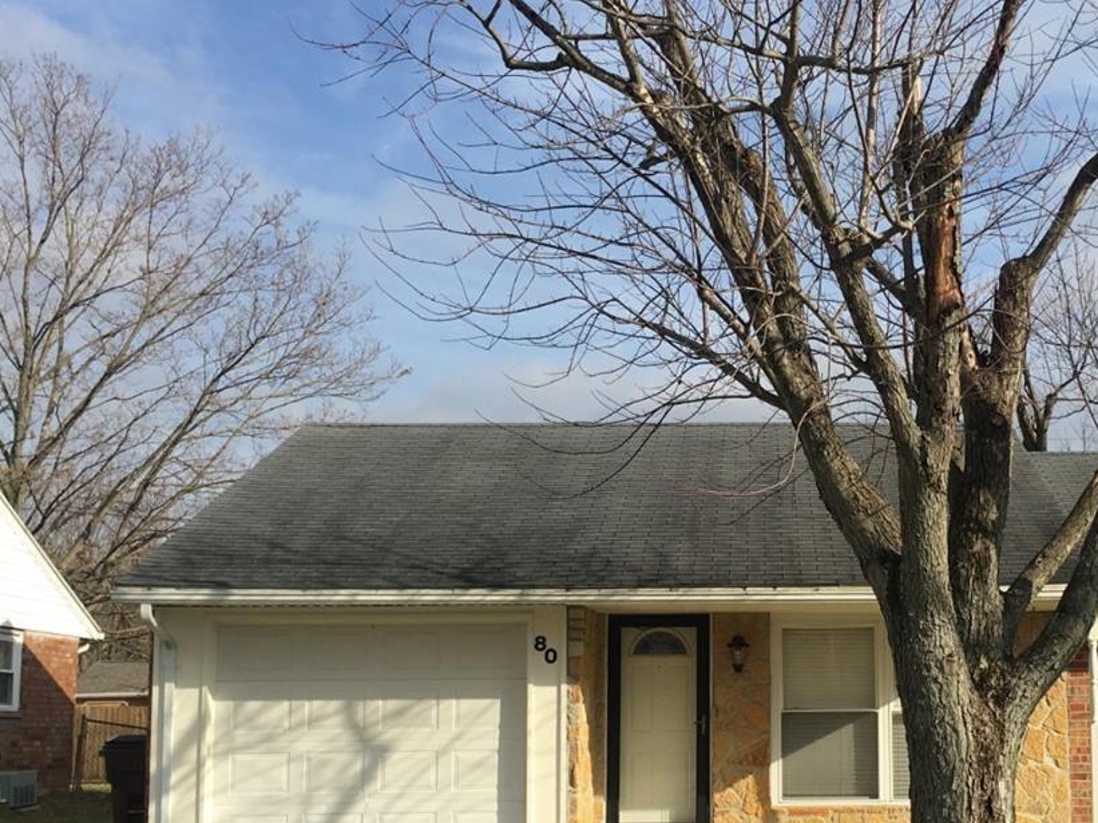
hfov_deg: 35.4
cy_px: 549
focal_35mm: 53
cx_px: 822
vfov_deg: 27.3
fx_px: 1680
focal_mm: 4.15
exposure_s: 1/1603
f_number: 2.2
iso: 25
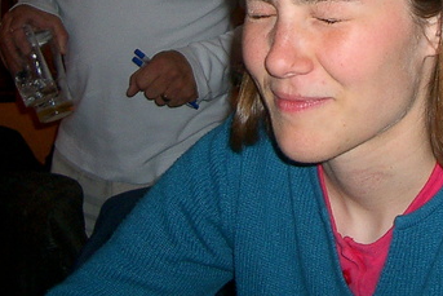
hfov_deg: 24.1
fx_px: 1034
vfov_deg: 15.8
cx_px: 300
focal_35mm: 84
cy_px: -44
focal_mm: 5.8
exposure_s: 1/40
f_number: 2.6
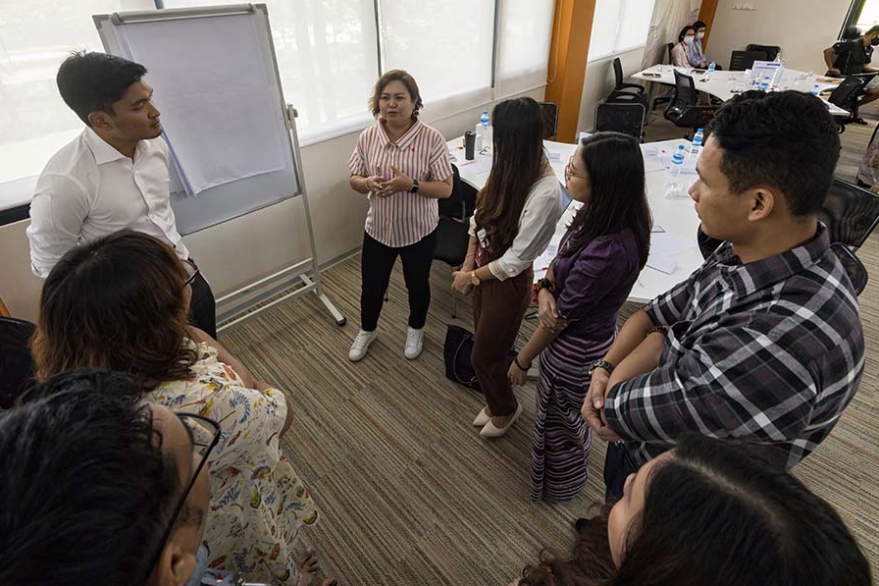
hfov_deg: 100.4
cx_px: 451
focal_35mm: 15
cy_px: 294
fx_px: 366
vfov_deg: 77.3
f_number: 9
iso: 3600
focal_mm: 14
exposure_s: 1/250
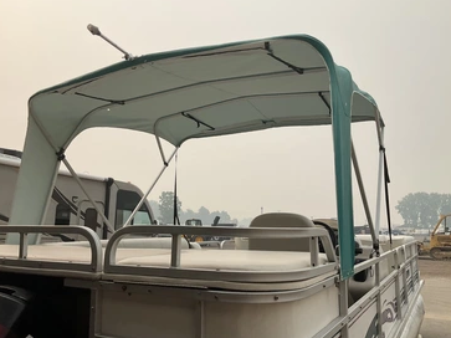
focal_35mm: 32
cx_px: 221
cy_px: 173
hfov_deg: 56.8
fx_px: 417
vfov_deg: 44.1
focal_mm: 3
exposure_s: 1/1912
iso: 25
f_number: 1.8
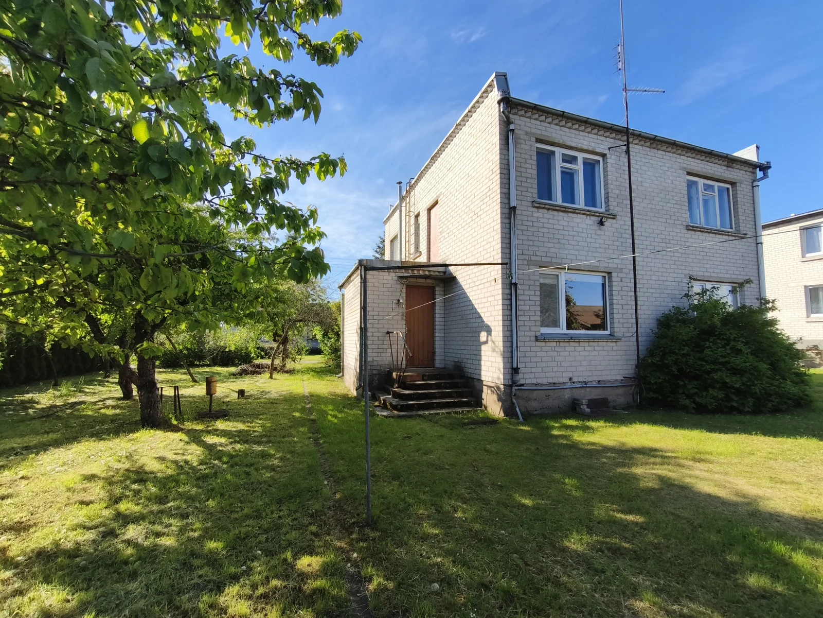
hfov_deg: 98.2
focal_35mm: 15
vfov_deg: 81.7
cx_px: 412
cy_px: 309
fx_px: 357
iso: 50
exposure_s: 1/916
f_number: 2.2
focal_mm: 1.91
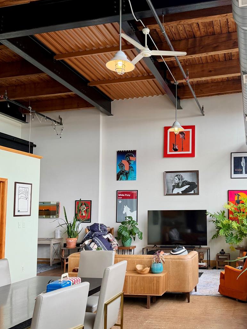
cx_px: 179
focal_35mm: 36
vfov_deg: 51.2
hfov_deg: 38.8
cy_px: 185
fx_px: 343
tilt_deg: +3.8
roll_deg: +1.2
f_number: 1.78
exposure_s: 1/163
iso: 80
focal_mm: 6.76
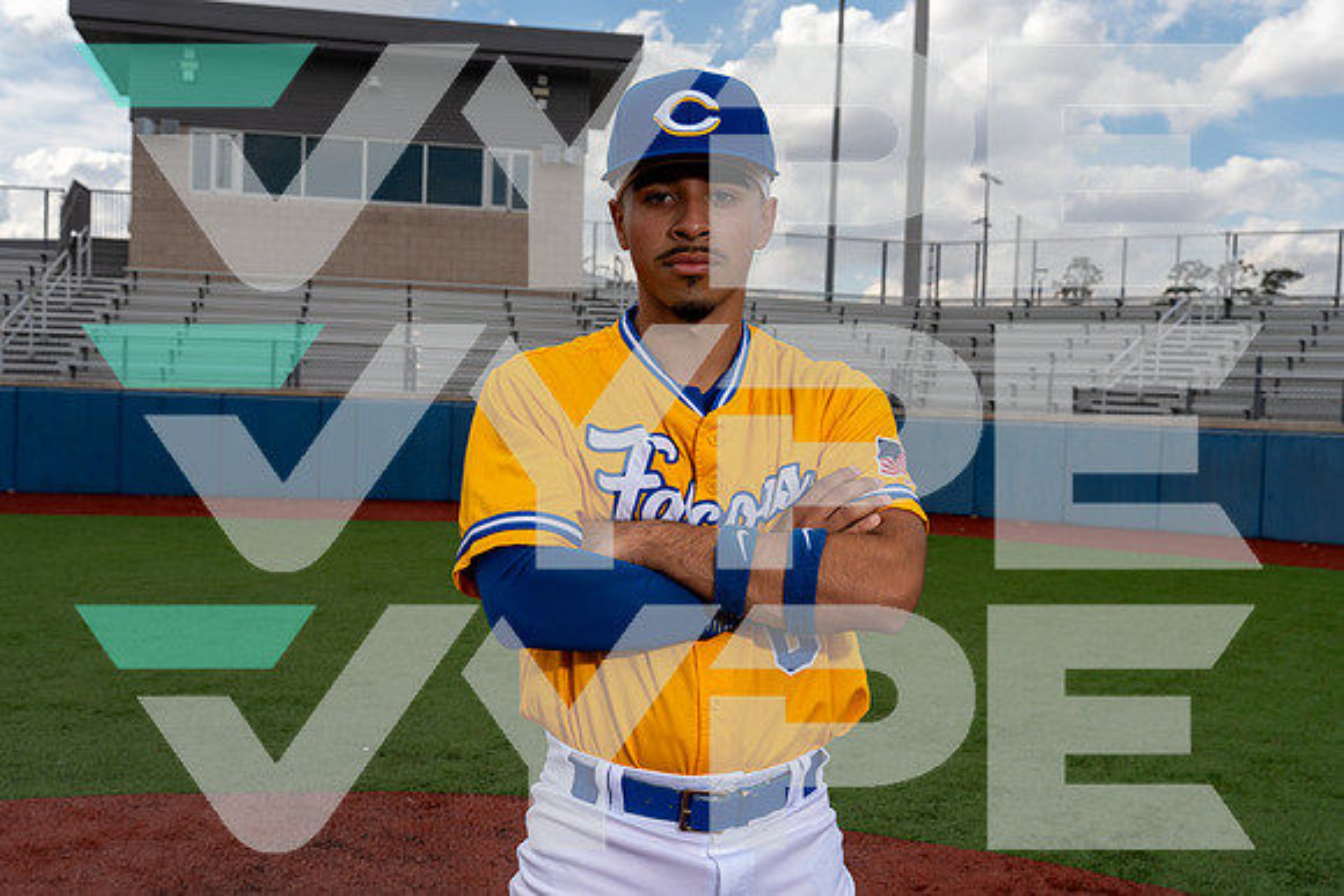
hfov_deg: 49.5
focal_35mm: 39
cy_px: 448
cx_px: 672
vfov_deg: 34.2
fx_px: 1456
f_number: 8
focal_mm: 39
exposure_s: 1/250
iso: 100
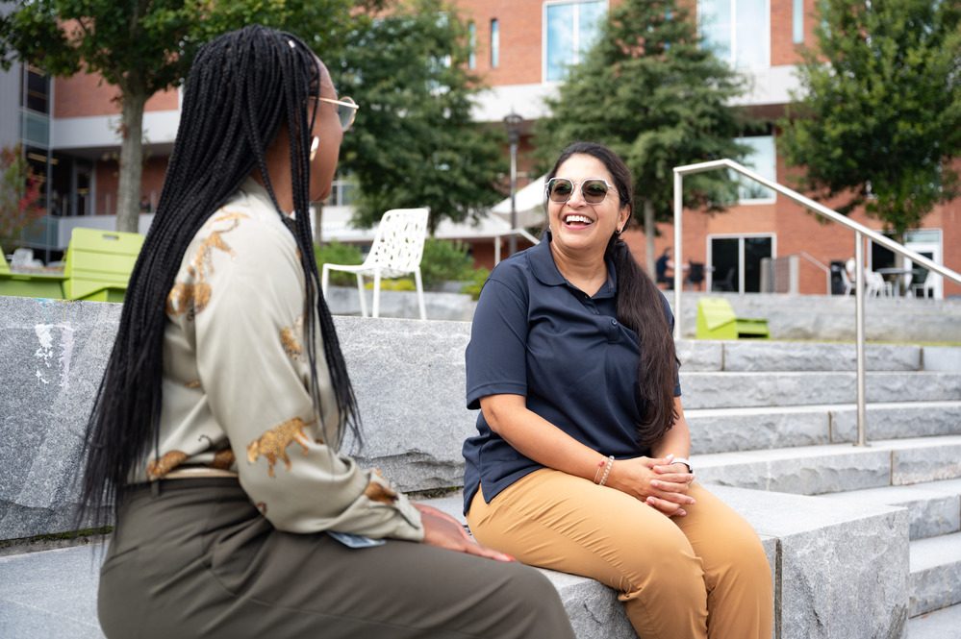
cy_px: 320
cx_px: 480
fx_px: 1067
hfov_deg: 48.5
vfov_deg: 33.4
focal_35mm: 40
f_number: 3.2
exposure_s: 1/200
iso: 125
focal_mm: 40
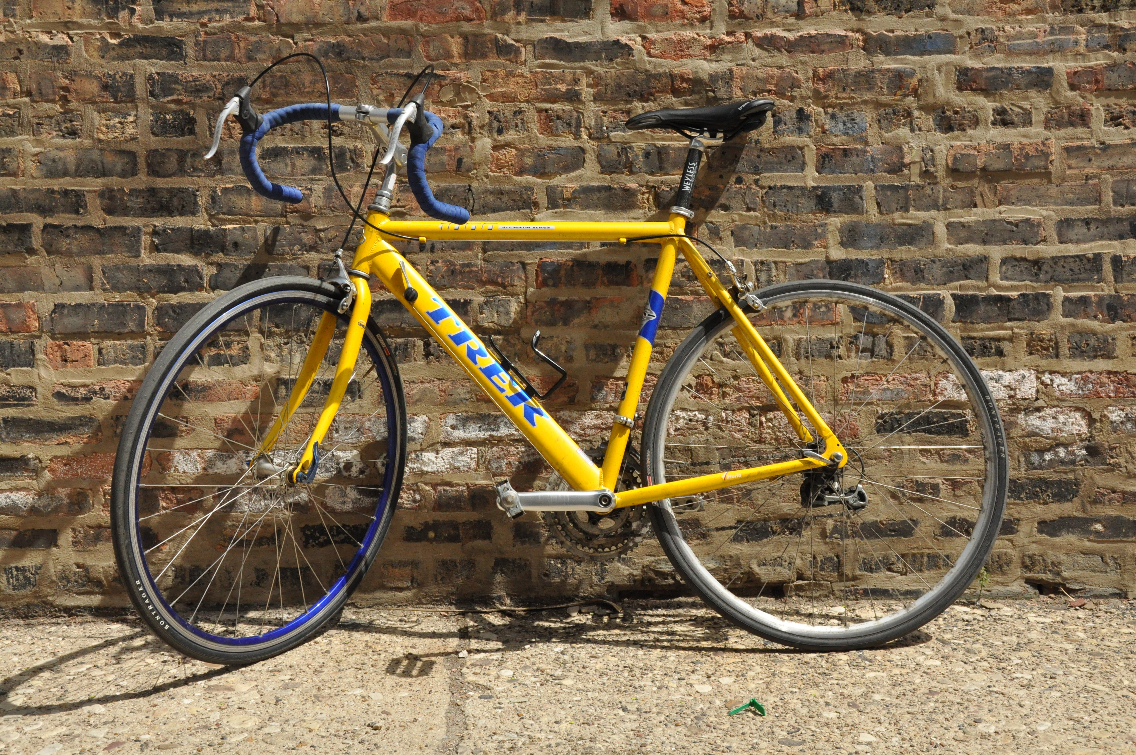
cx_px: 568
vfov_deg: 31.8
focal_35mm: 42
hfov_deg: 46.4
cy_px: 378
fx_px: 1324
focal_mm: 28
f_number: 9
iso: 1600
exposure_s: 1/3200
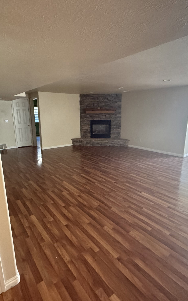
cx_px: 92
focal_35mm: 20
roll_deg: +0.3
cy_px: 149
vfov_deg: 85.1
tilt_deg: -12.1
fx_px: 164
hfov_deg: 59.6
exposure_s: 1/60
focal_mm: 2.22
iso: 800
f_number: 2.2
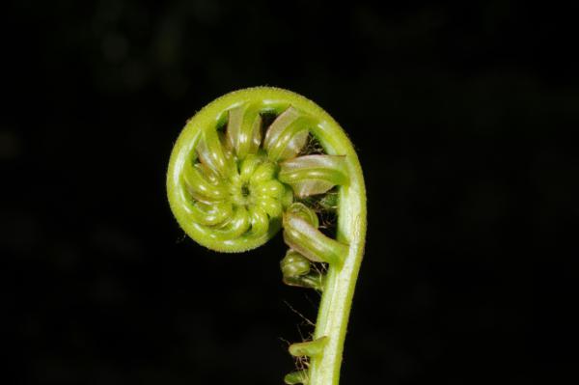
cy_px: 192
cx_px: 290
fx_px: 1446
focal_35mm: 90
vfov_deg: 15.2
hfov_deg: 22.6
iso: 200
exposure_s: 1/60
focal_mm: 60
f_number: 32
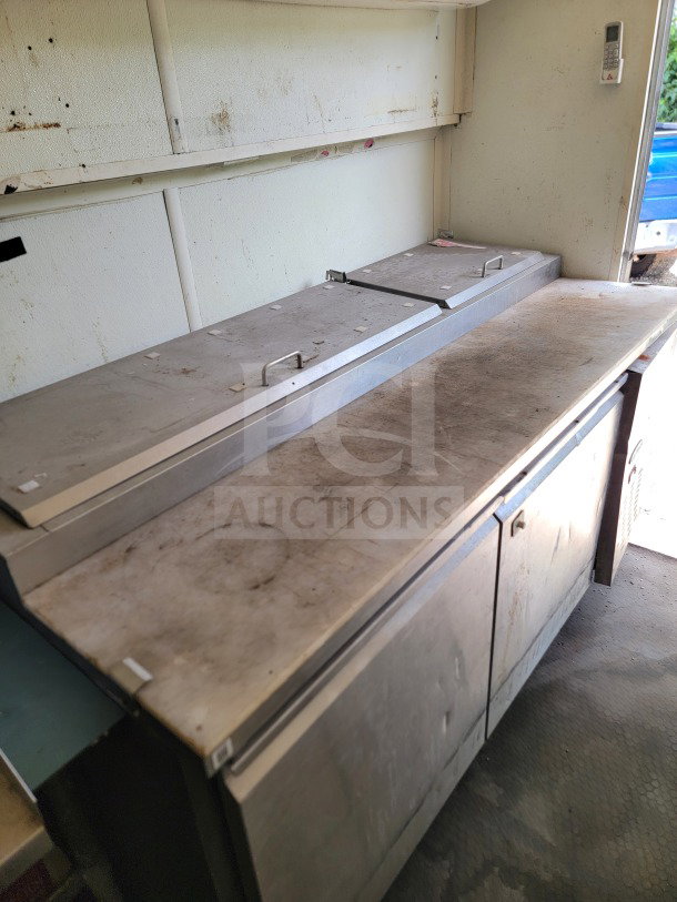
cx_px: 338
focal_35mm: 24
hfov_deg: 56.8
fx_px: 626
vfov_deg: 71.6
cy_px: 451
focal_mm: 6.7
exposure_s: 1/120
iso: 50
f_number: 1.8
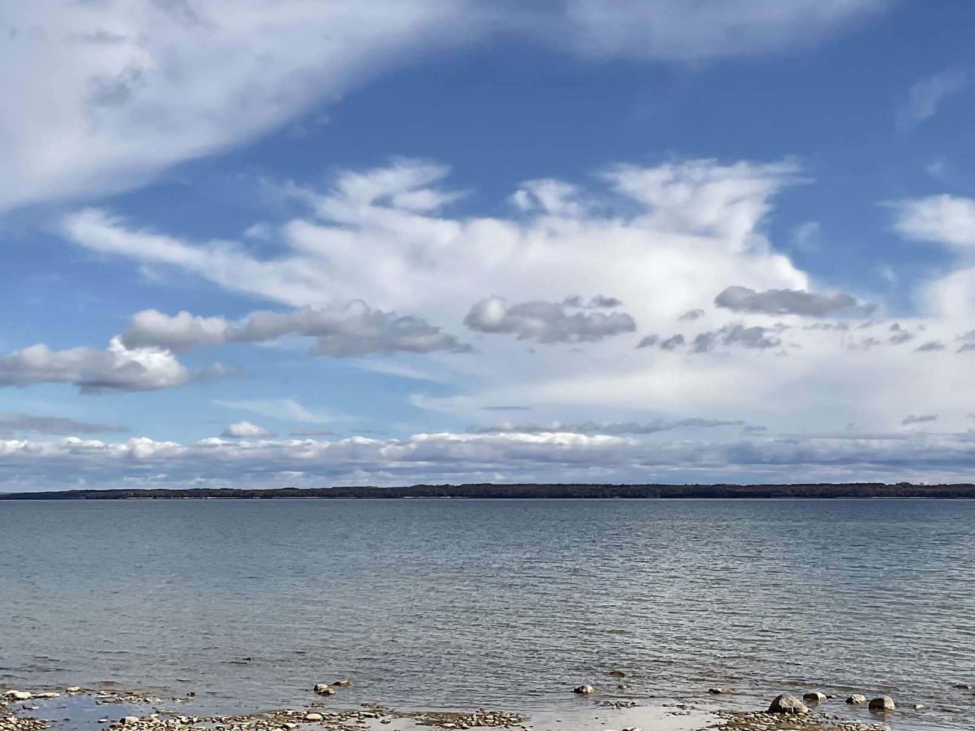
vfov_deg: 26.5
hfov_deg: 34.9
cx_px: 560
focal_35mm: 55
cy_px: 423
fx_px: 1549
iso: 16
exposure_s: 1/3788
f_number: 1.8
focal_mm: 3
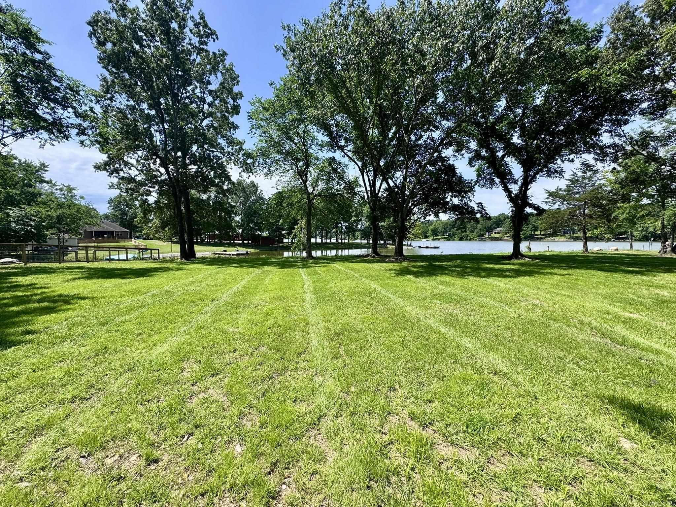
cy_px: 254
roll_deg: +0.6
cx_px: 338
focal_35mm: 14
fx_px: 273
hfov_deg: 102.1
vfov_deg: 85.7
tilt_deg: -3.7
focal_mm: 2.22
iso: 50
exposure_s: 1/1078
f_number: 2.2
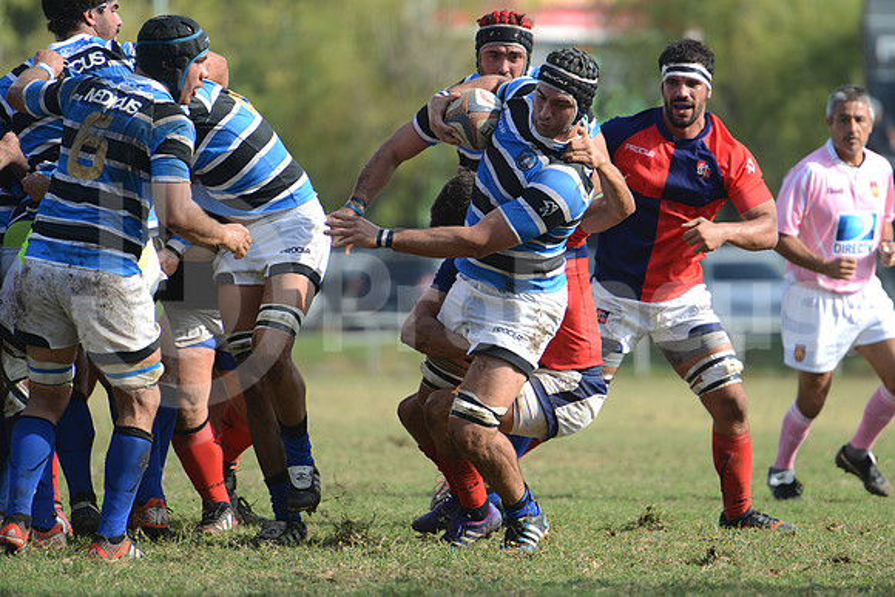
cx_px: 448
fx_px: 6714
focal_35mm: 270
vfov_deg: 5.1
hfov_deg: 7.6
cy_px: 298
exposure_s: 1/800
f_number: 4
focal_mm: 270
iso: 320
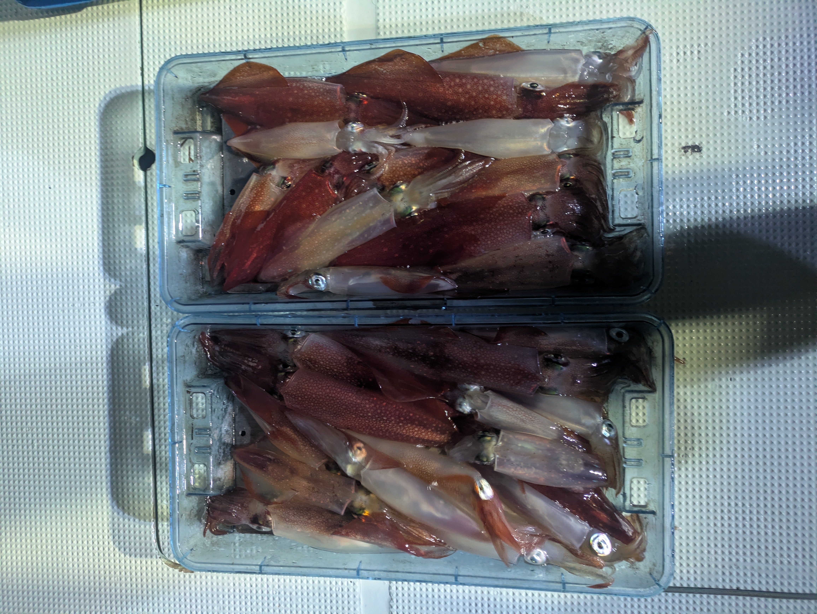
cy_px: 307
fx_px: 590
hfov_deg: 69.4
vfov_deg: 54.9
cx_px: 408
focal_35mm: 25
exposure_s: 1/30
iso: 409
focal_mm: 5.43
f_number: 1.89
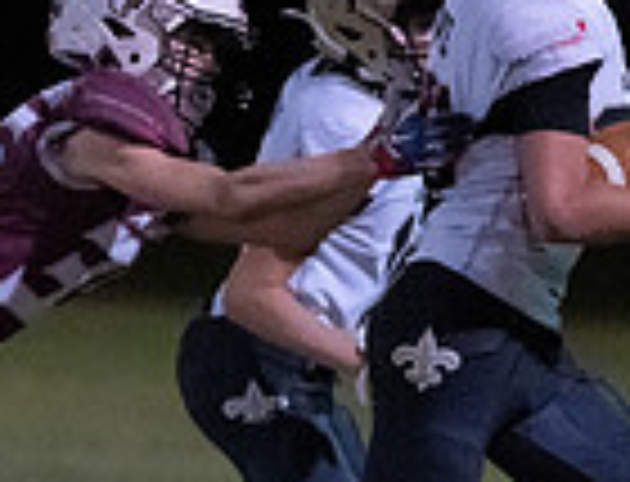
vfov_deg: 1.3
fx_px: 21899
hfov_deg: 1.6
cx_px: 466
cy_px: 400
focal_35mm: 1195
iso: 10000
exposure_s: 1/1000
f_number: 2.8
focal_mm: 200
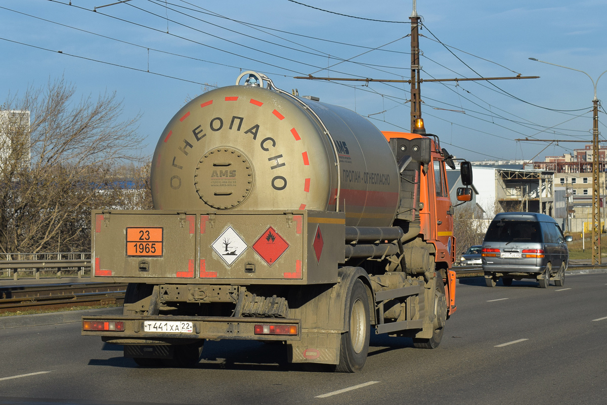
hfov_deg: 24.6
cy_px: 202
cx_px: 304
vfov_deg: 16.6
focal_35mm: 82
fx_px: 1391
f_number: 8
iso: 200
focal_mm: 55
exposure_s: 1/800
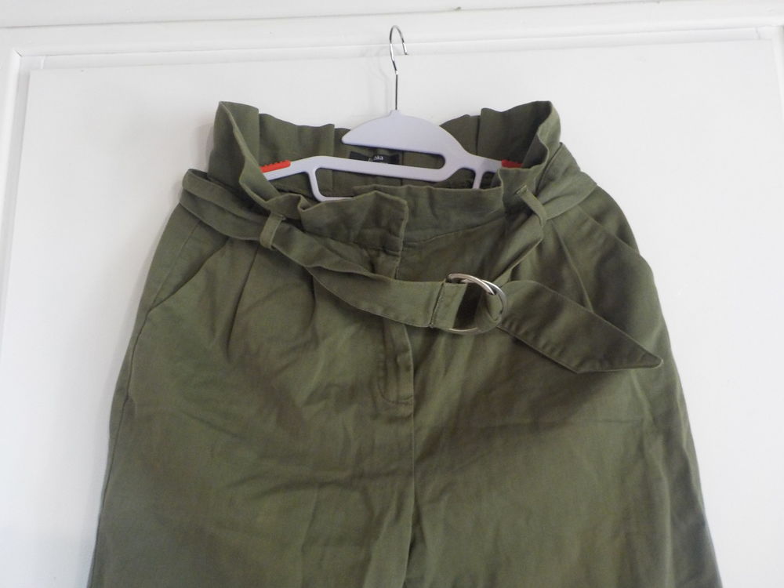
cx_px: 392
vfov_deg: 46.8
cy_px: 294
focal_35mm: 30
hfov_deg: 60.0
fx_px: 679
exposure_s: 1/10
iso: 400
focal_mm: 4.1
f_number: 3.3
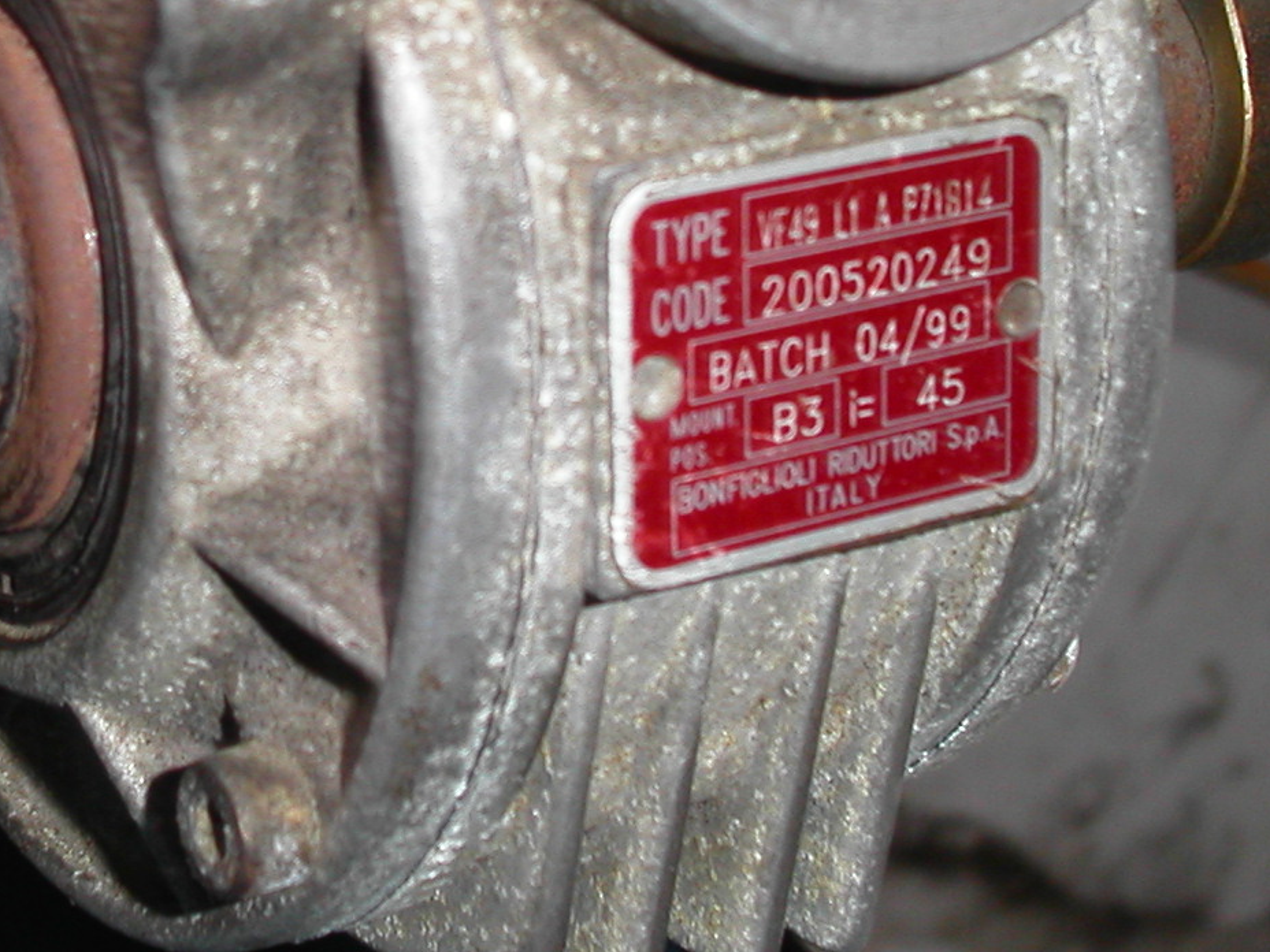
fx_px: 3412
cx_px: 170
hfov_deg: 20.7
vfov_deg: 15.7
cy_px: 71
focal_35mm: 93
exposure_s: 1/30
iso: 100
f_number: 2.8
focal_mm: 7.8
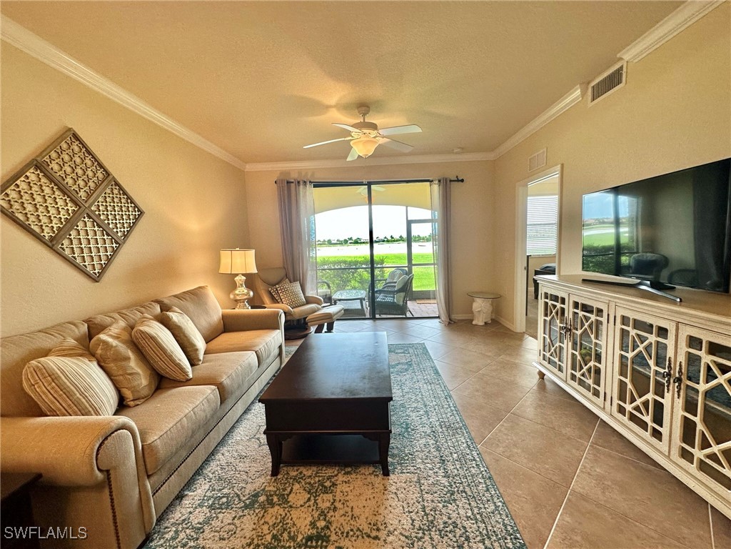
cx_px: 366
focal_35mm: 14
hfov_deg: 102.1
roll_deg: +1.8
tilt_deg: -6.2
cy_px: 274
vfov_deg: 85.7
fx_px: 296
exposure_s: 1/120
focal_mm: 2.22
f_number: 2.2
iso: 100
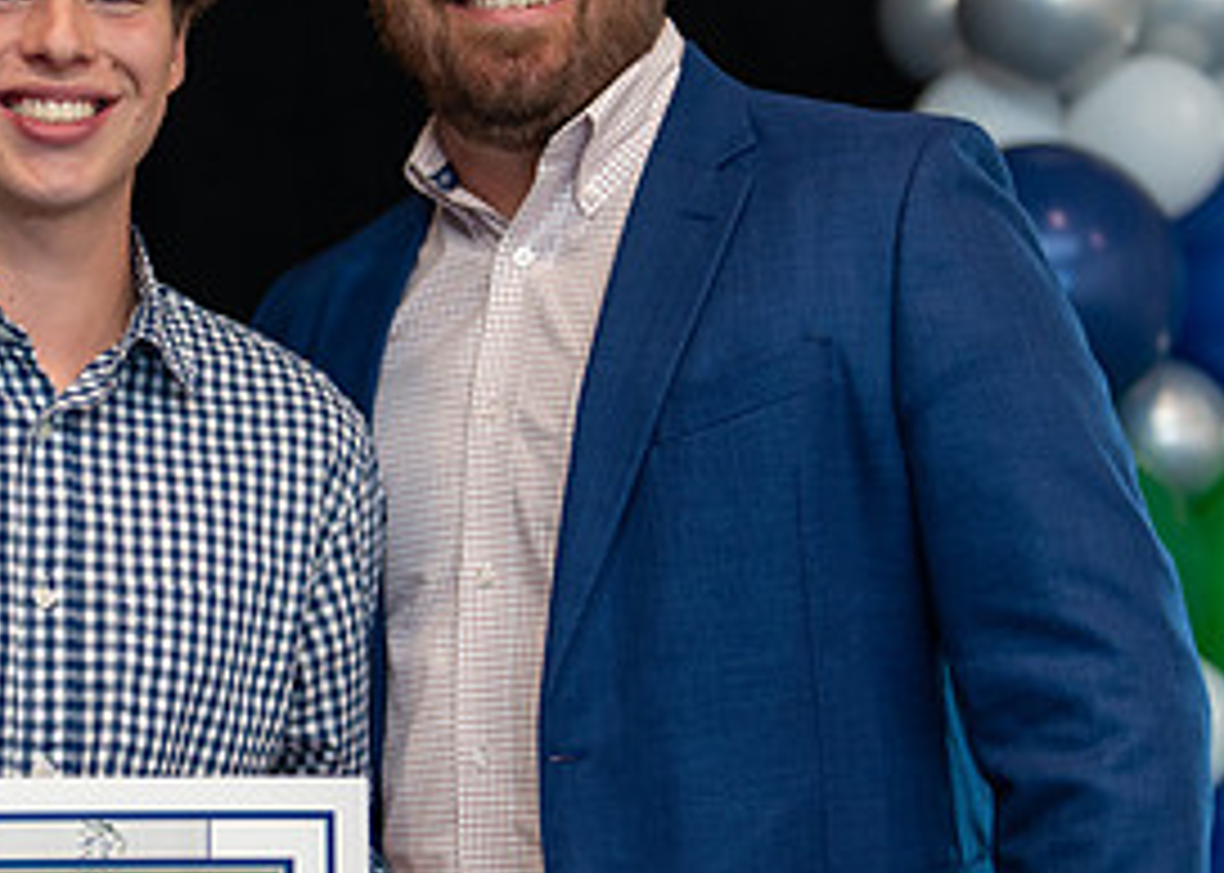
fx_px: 4274
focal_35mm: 123
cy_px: 497
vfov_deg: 11.7
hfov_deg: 16.2
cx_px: 292
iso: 200
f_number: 1.2
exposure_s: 1/320
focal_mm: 50
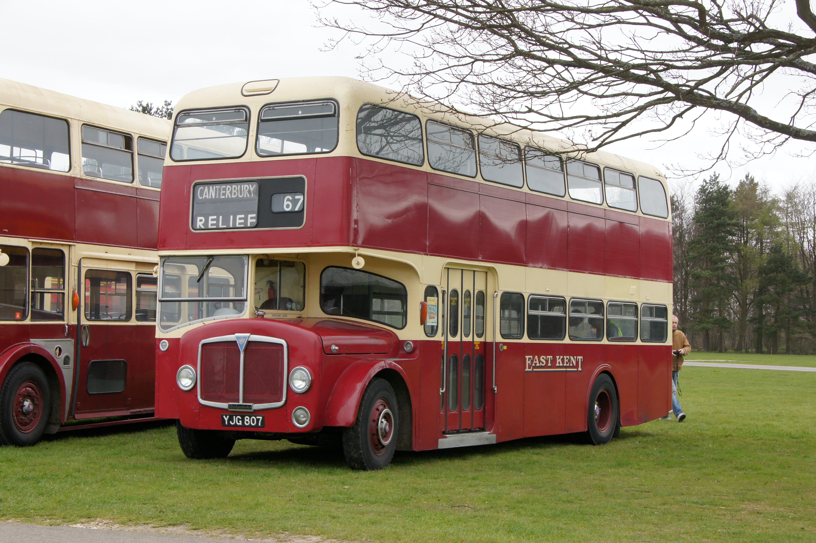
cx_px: 408
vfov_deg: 20.1
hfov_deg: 29.9
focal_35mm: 68
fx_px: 1529
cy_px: 272
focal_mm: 45
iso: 400
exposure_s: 1/60
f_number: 11
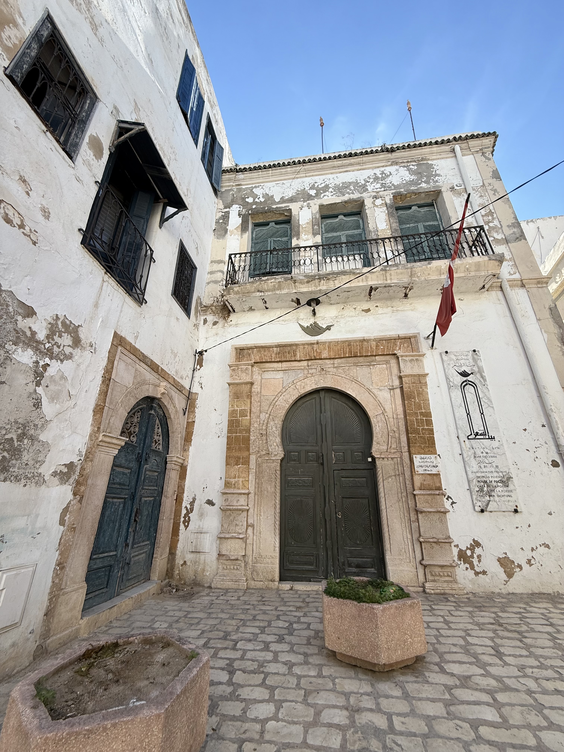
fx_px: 304
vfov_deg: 102.1
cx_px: 282
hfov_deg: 85.7
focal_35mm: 14
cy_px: 376
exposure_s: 1/549
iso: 50
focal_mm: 2.22
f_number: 2.2
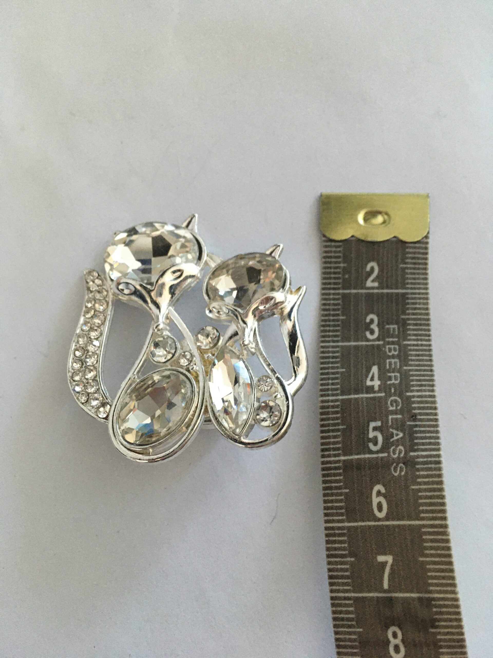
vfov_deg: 61.7
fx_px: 551
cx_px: 246
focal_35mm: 29
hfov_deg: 48.2
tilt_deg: -74.8
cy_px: 329
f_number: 2.2
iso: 200
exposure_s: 1/17
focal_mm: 4.15
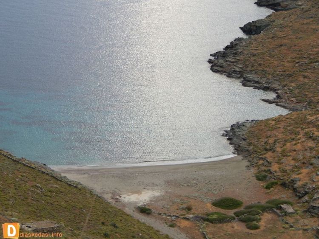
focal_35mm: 115
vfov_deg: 12.9
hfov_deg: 17.1
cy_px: 120
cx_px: 160
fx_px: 1060
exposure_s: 1/125
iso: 125
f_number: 4.6
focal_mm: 20.5
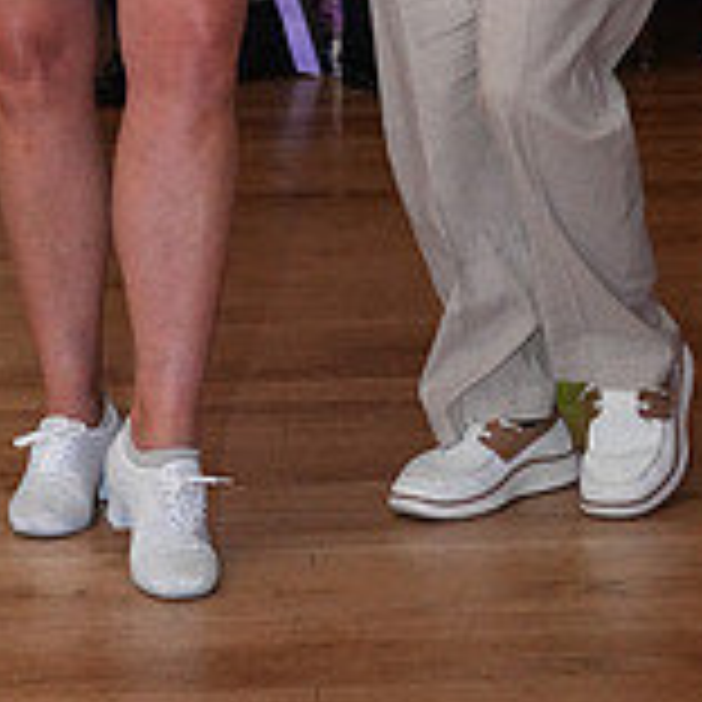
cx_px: 272
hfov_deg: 9.4
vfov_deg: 9.2
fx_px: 4290
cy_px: -176
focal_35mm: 187
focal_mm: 59
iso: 5000
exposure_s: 1/200
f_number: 4
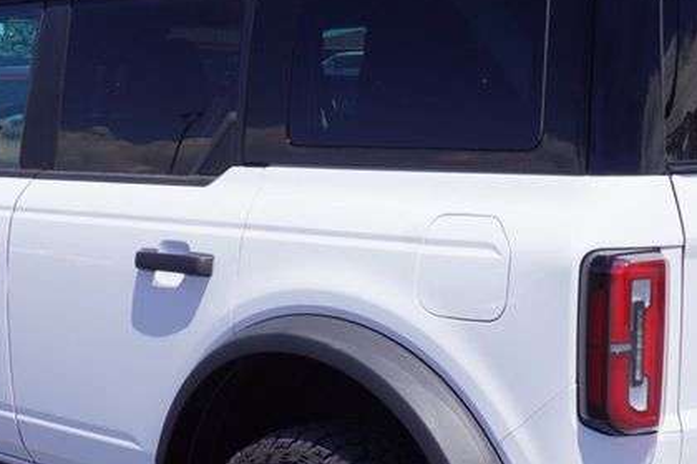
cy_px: 396
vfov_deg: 16.1
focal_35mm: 84
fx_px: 1630
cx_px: 345
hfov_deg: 24.1
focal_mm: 23
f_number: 10
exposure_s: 1/160
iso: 100
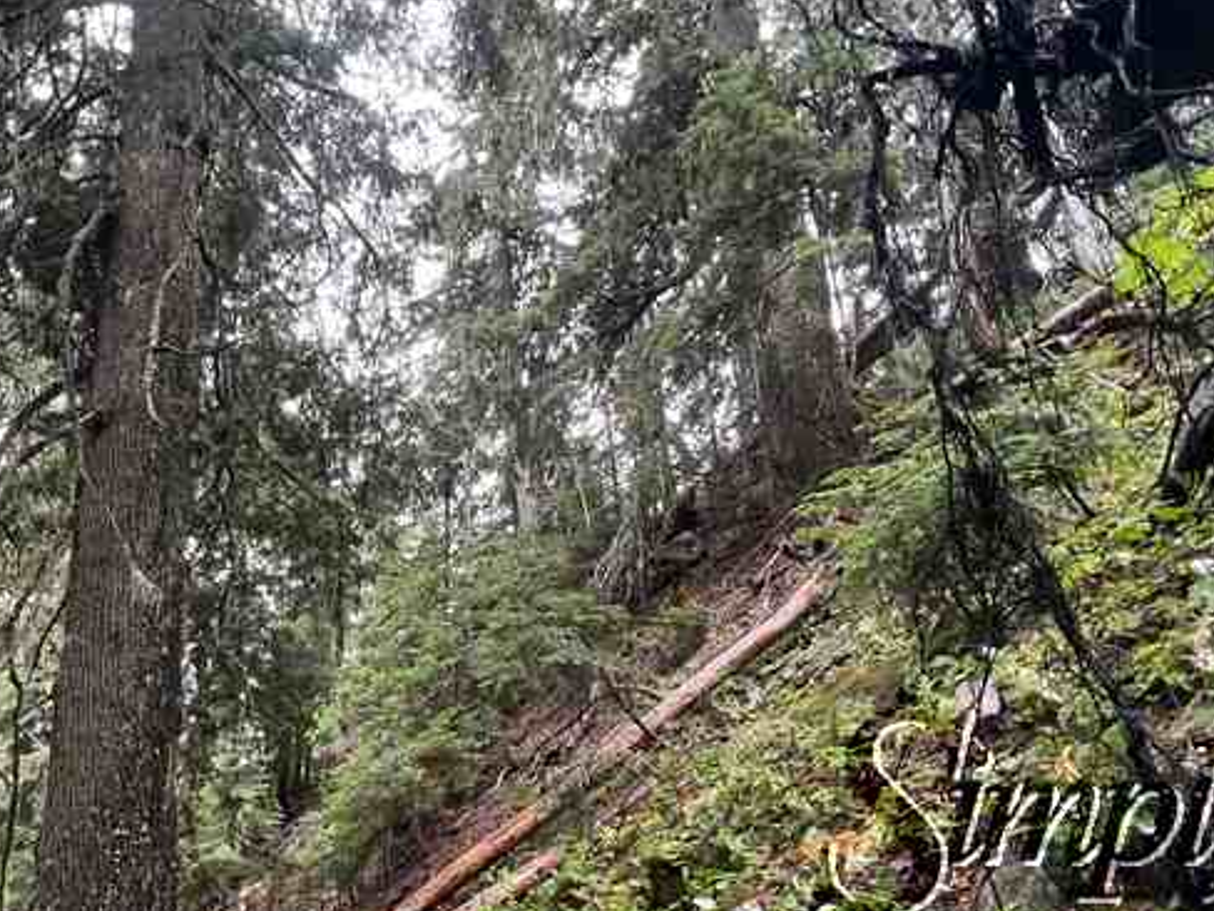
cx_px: 415
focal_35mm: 20
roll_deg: -0.9
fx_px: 701
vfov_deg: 65.9
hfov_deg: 79.3
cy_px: 492
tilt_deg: +18.6
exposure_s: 1/83
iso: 250
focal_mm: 1.57
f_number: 1.8
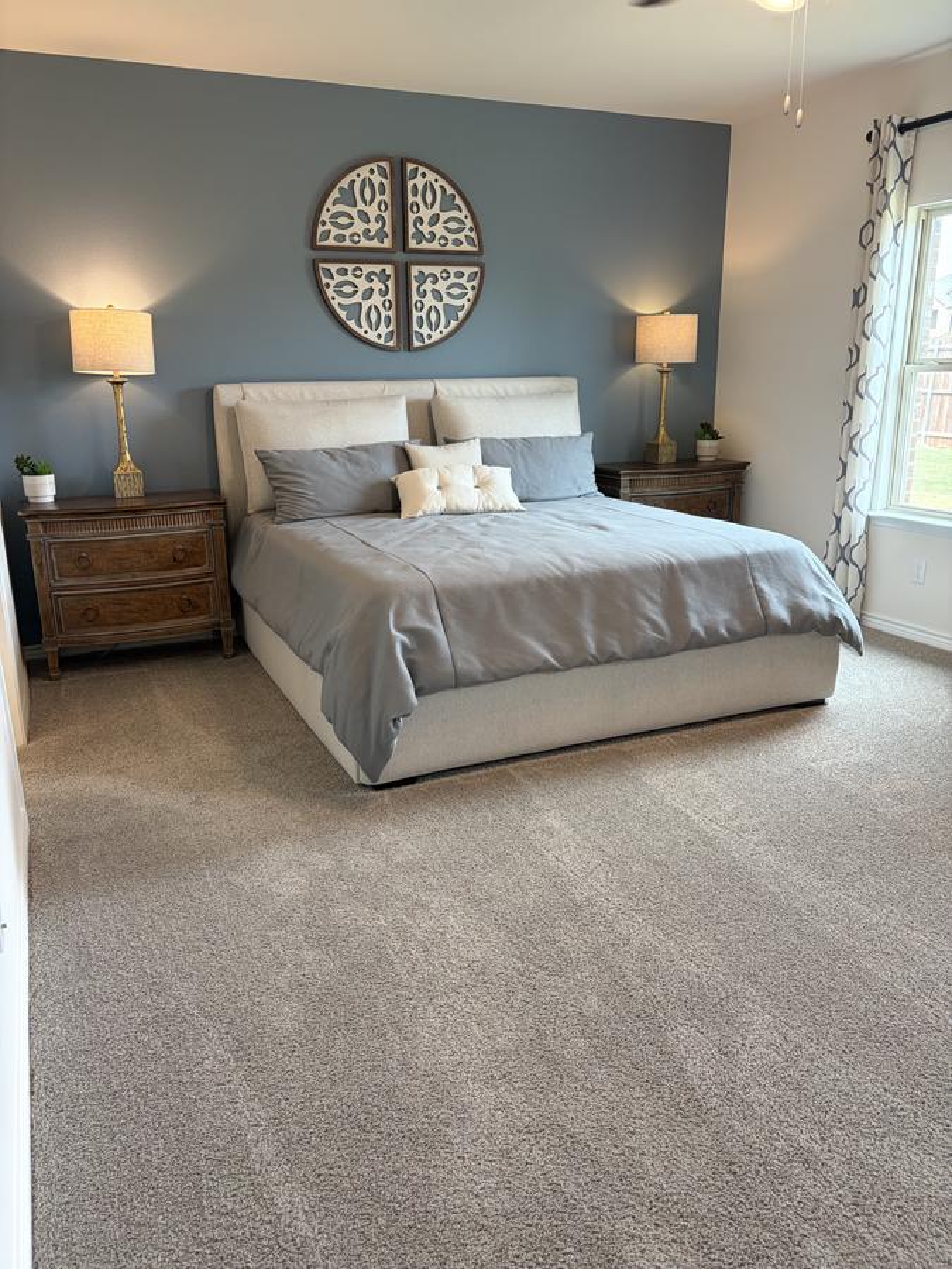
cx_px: 476
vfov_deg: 67.3
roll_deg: +1.4
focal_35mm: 26
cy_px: 634
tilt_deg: -15.6
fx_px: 953
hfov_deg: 53.1
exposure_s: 1/60
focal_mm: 5.96
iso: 80
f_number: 1.6
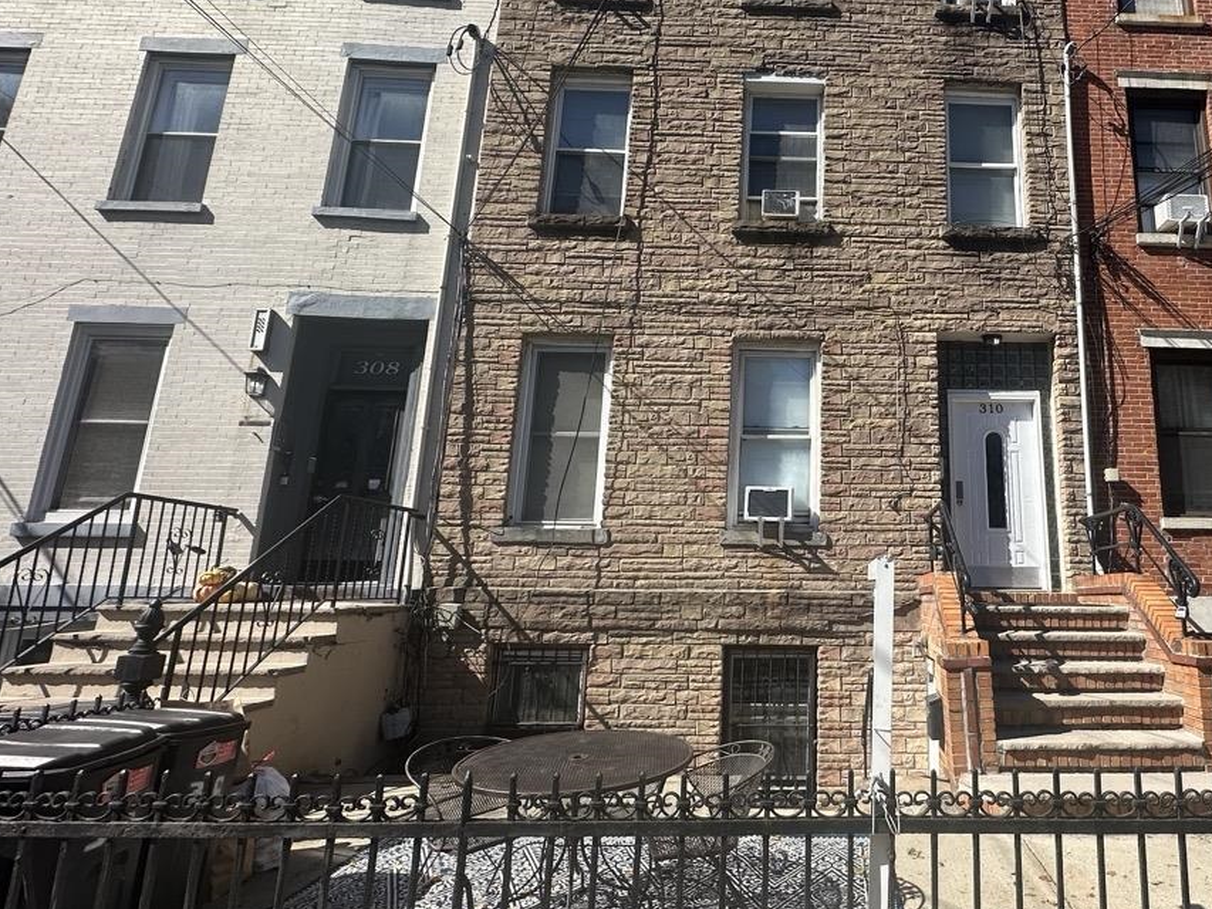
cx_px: 841
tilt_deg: +12.5
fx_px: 735
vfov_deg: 63.4
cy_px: 428
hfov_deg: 75.6
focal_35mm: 21
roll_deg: +0.1
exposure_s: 1/1575
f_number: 2.2
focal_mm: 2.22
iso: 50
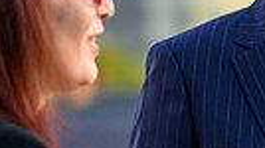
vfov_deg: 2.0
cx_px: 380
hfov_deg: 3.6
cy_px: 67
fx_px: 4197
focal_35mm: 598
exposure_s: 1/4000
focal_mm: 85
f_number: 1.8
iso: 560
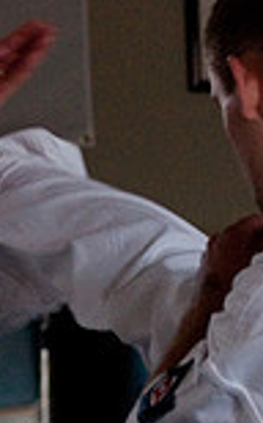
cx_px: 60
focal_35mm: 529
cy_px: 356
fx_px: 6078
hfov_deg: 2.5
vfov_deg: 4.0
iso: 800
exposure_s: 1/200
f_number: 4.5
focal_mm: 92
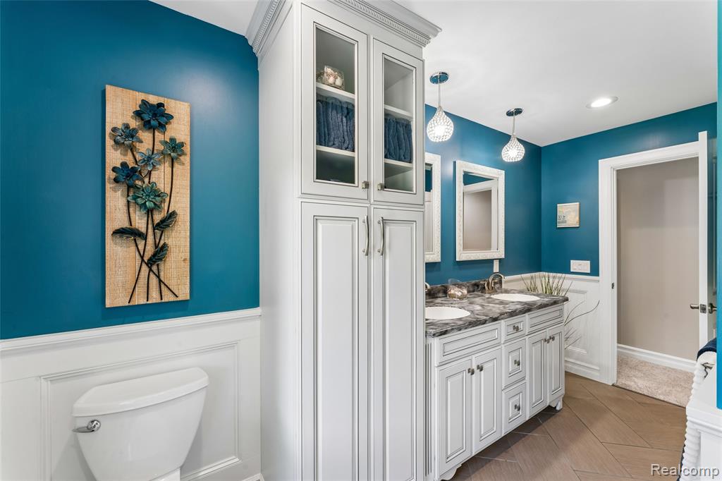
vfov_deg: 81.2
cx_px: 361
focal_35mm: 14
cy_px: 240
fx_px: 281
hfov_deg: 104.3
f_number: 13
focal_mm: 14
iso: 400
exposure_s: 1/8
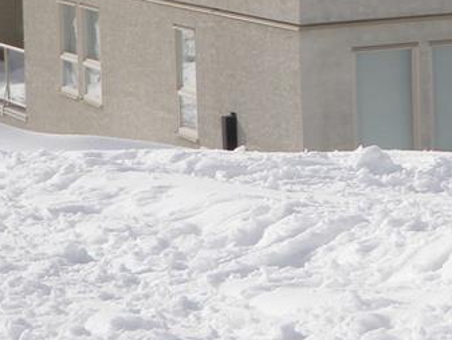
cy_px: -122
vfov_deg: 9.7
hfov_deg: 12.7
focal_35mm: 149
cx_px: 636
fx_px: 1946
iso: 50
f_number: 6.3
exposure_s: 1/250
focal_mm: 8.89
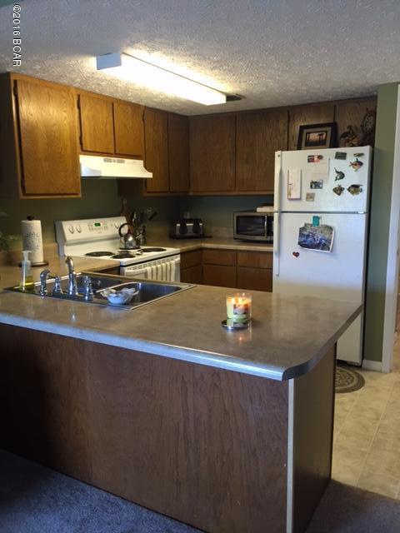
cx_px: 200
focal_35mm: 29
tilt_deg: -10.9
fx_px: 447
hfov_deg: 48.2
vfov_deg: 61.7
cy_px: 266
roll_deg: +1.1
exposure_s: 1/30
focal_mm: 4.15
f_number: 2.2
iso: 100
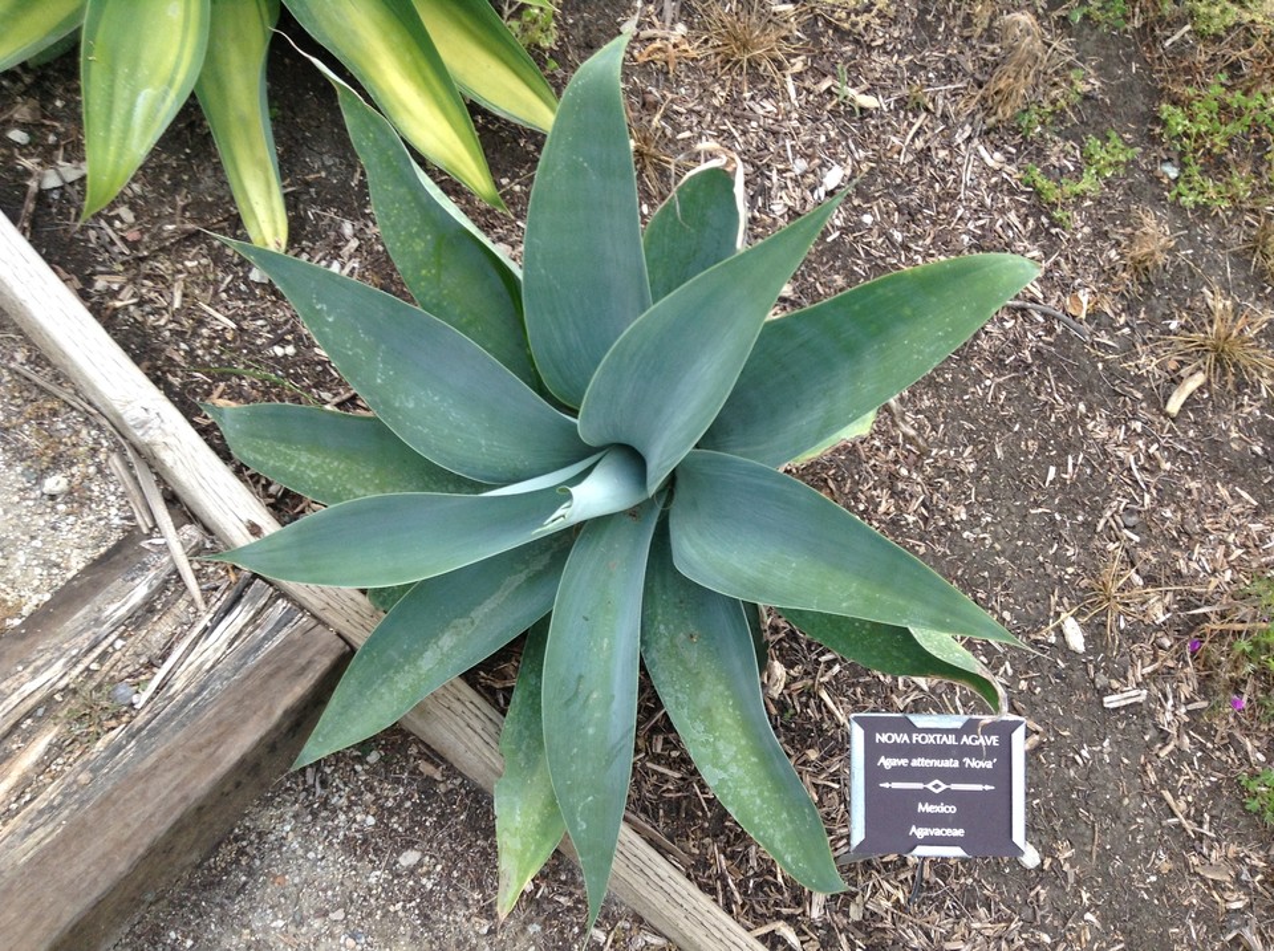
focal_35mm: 33
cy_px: 476
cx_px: 637
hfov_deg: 55.4
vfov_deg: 42.8
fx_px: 1213
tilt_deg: -57.1
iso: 40
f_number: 2.4
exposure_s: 1/24
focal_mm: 3.3
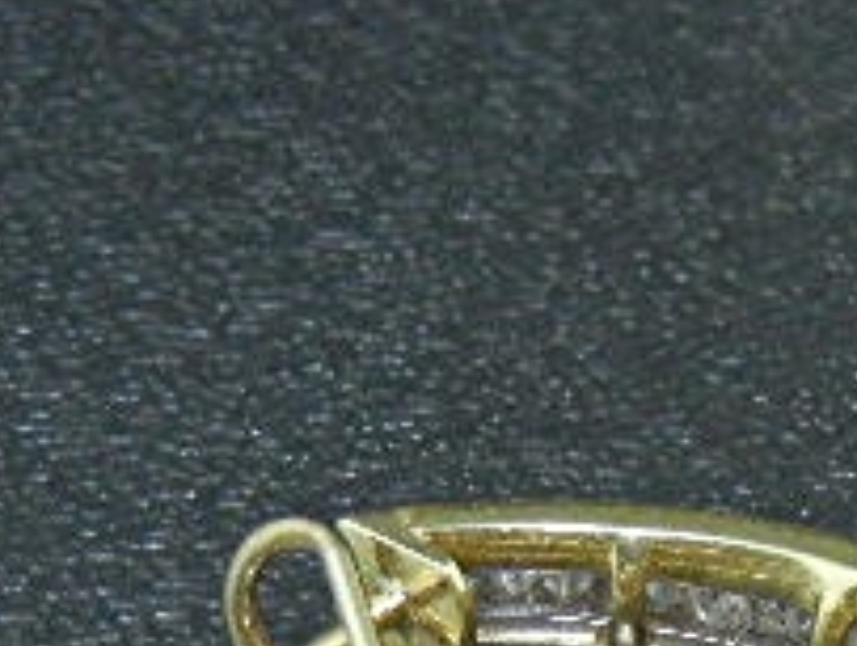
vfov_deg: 6.9
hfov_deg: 9.1
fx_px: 5307
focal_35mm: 214
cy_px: 828
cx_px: 1017
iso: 800
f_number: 8.2
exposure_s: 1/30
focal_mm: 12.2
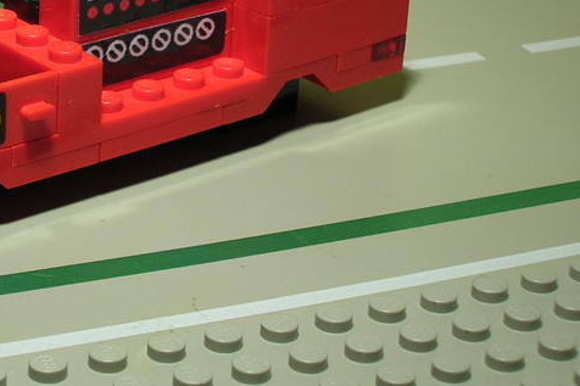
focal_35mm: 114
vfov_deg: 12.0
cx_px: 37
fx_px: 1836
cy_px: 120
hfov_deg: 17.6
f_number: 3.5
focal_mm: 9.7
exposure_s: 1/18.7
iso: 50
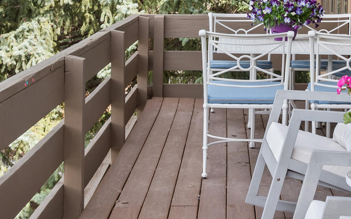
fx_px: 899
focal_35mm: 94
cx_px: 245
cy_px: -20
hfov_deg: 22.0
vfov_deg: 13.6
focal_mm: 24
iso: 320
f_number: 7.1
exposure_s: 1/100
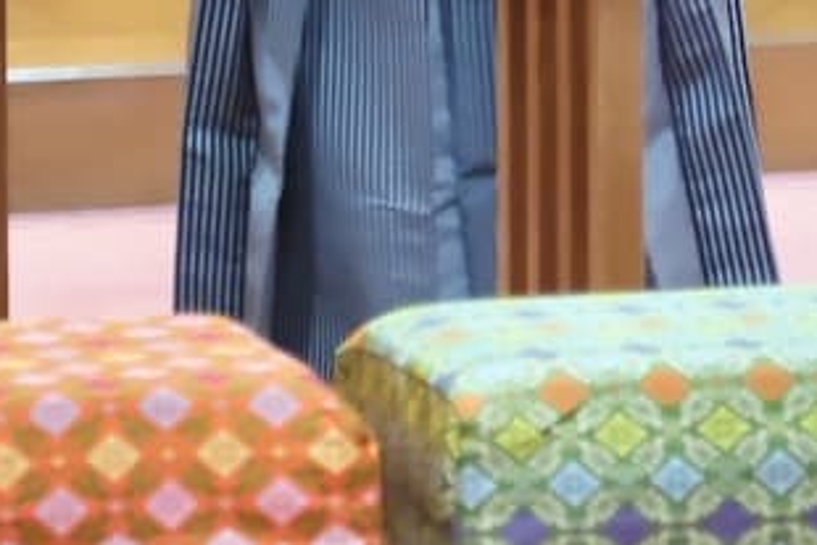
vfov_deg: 3.2
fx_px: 9695
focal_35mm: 427
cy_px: -653
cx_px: 155
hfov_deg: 4.8
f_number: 2.8
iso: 3200
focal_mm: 61.5
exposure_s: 1/100
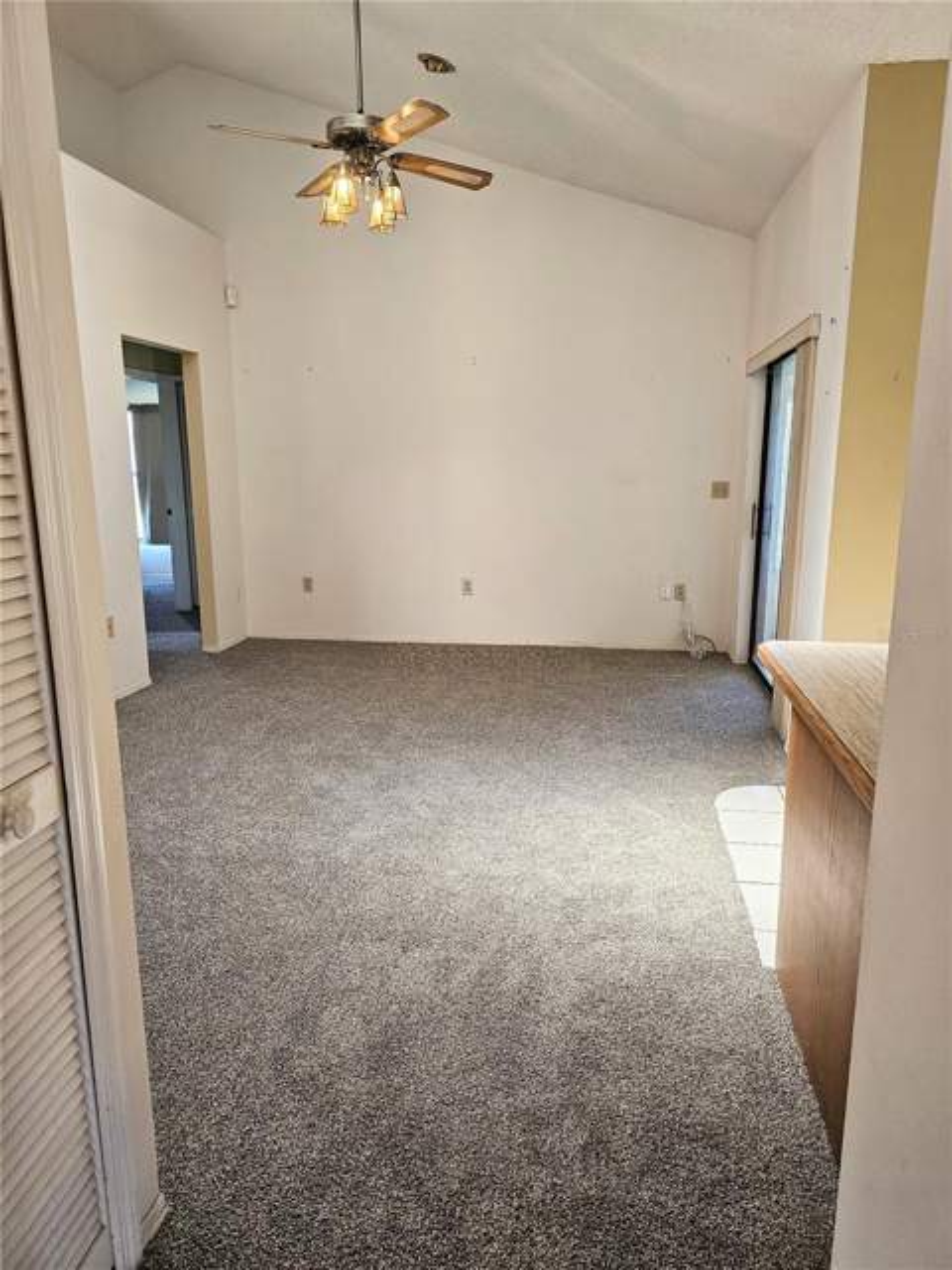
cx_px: 476
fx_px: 843
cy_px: 635
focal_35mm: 23
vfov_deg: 73.9
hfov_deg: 58.9
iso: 250
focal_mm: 6.3
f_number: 1.7
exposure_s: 1/120
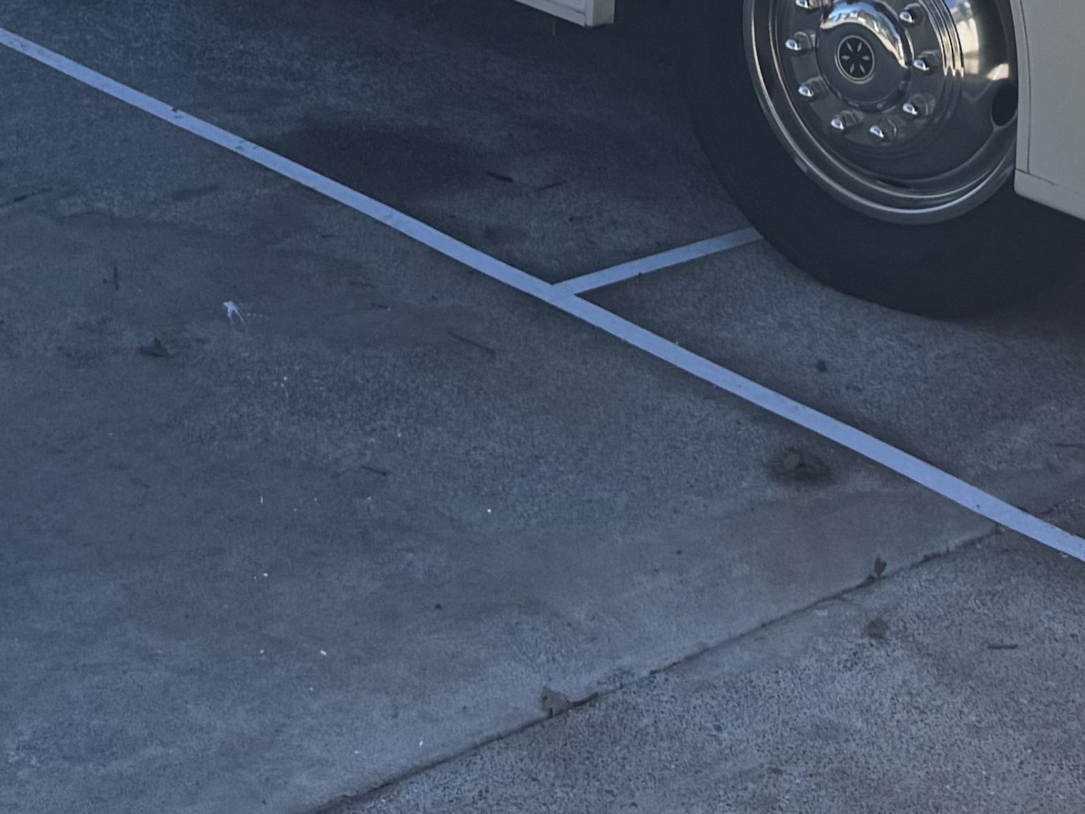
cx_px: 585
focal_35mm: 90
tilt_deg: -3.5
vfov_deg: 14.7
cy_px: -583
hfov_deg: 21.8
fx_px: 2821
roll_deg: -1.3
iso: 80
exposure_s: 1/2252
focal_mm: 6.76
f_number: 1.78
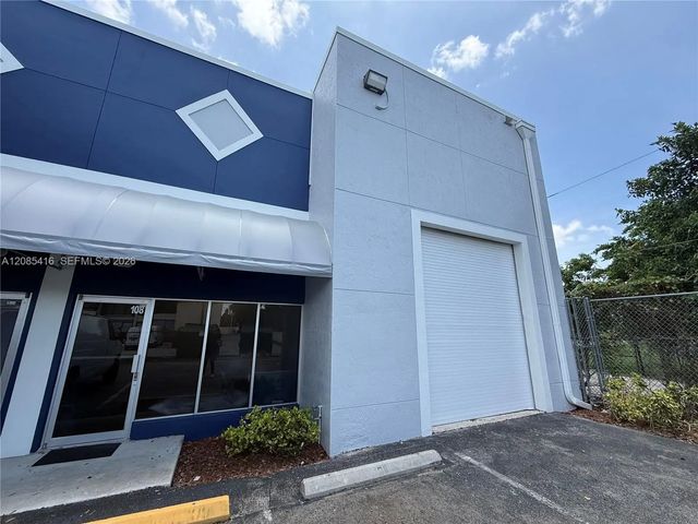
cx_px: 349
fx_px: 282
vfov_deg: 85.7
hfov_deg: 102.1
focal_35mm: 14
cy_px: 262
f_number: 2.2
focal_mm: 2.22
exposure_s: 1/760
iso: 50
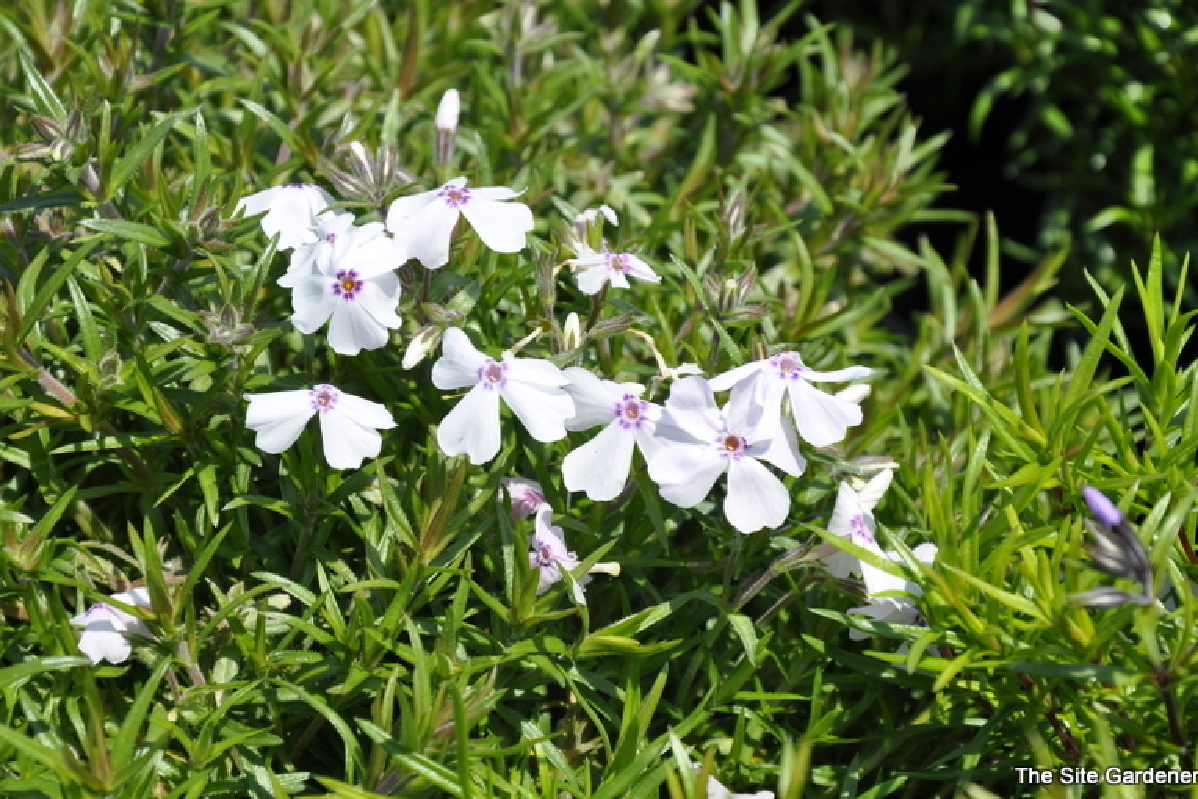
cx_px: 604
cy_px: 398
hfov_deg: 12.5
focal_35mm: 165
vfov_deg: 8.3
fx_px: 5475
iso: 200
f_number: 10
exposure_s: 1/400
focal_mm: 105
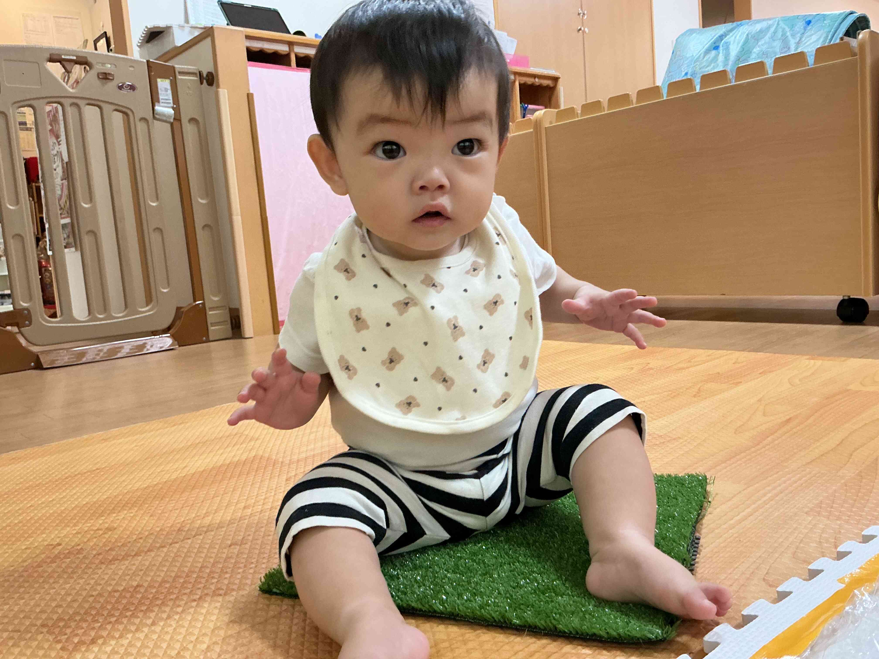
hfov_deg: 61.7
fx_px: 736
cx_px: 440
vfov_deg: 48.2
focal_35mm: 29
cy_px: 330
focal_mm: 3
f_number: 1.8
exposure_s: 1/60
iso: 160
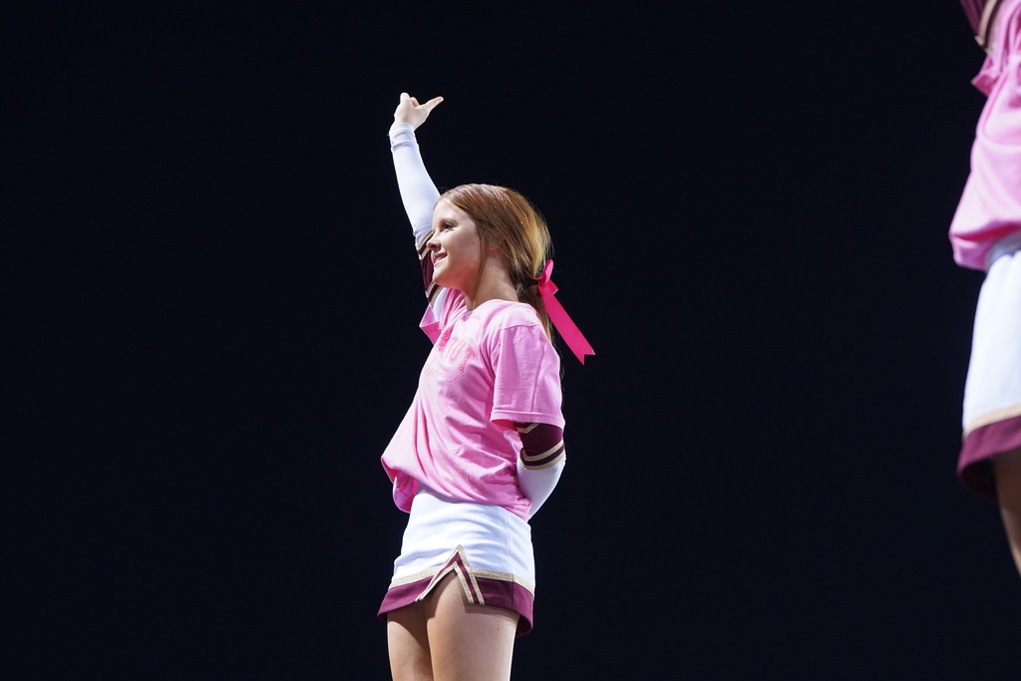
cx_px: 510
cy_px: 340
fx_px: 2836
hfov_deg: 20.4
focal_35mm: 100
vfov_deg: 13.7
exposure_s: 1/125
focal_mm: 100
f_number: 4
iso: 5000
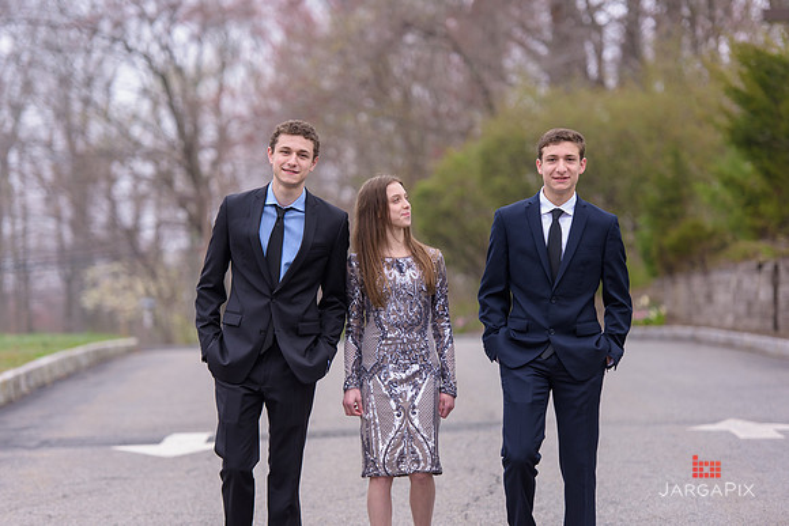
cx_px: 394
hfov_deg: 15.2
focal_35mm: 135
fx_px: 2959
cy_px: 263
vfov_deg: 10.2
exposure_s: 1/1000
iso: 400
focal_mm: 135
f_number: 3.2
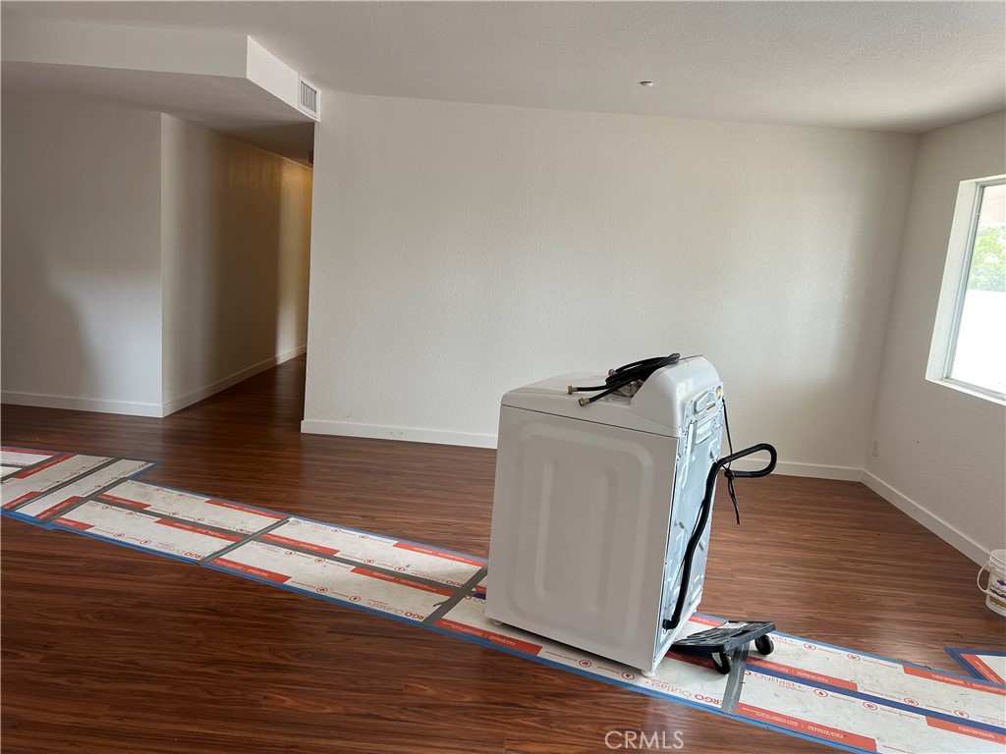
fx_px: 756
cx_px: 503
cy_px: 377
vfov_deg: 53.1
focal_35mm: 26
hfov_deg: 67.3
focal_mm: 5.7
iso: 125
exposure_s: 1/120
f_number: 1.5
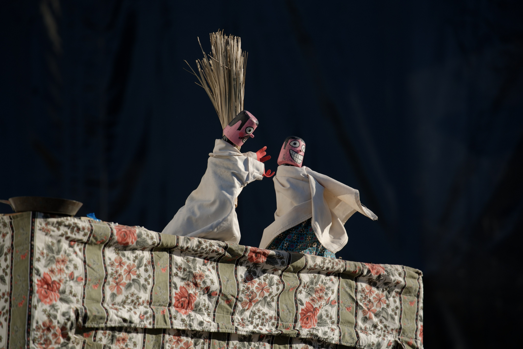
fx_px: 2615
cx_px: 262
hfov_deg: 11.4
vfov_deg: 7.6
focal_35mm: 180
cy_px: 174
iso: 125
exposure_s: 1/1000
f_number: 4
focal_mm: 180
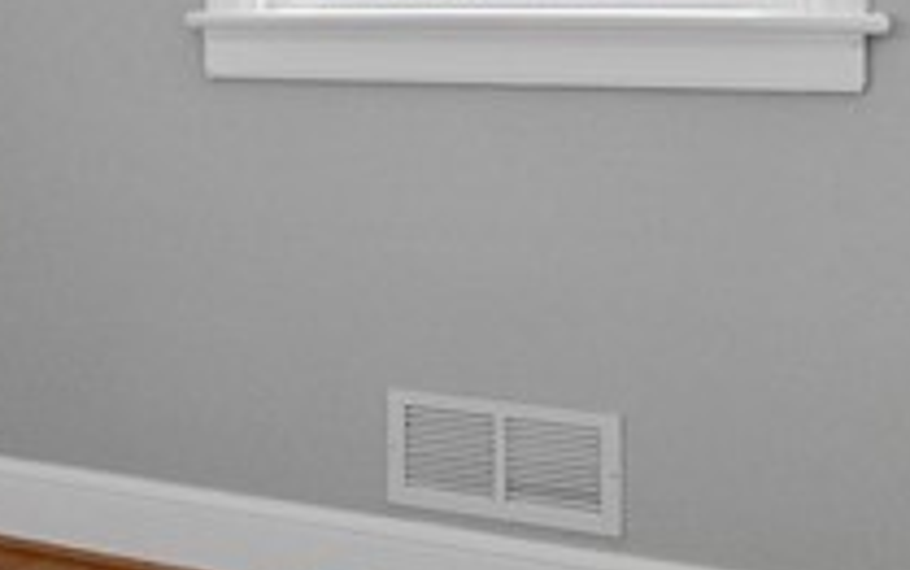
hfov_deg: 22.1
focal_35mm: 74
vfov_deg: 17.1
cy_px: -52
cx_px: -522
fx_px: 1837
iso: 1600
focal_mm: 14
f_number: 7.1
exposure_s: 1/15
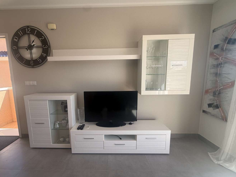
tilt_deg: -7.8
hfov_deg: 94.3
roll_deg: +0.6
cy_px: 93
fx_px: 109
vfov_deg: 78.0
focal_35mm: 16
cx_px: 109
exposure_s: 1/234
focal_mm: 2.22
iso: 50
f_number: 2.2
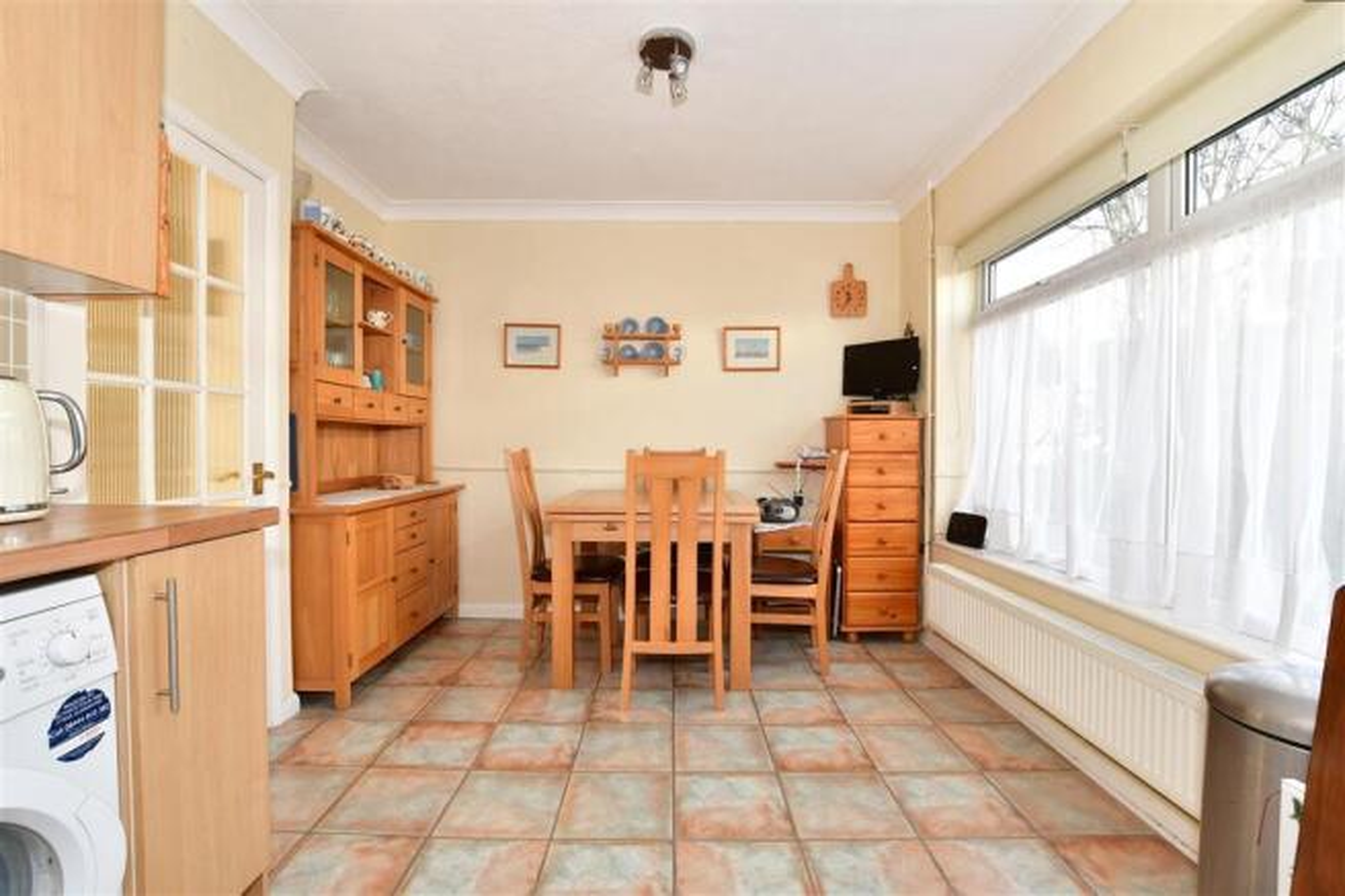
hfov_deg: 100.4
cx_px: 672
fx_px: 560
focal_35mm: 15
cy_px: 448
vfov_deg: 77.3
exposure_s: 1/10
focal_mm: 10
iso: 200
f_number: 8
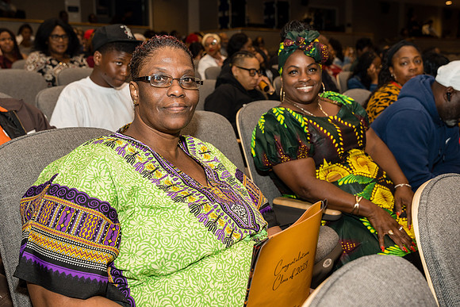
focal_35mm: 39
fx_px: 497
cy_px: 139
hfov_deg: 49.7
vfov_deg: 34.3
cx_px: 225
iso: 500
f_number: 4.5
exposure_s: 1/250
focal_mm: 33.1
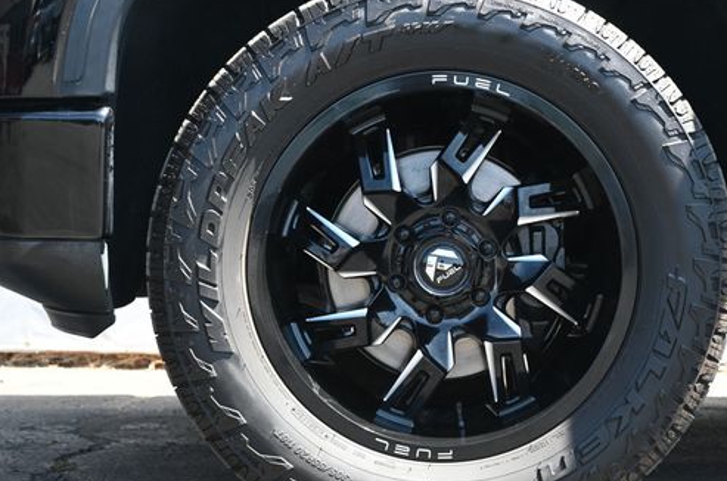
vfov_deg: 18.3
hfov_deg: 27.3
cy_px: 257
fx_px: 1491
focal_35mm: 74
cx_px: 447
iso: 400
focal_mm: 38
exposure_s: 1/160
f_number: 5.6
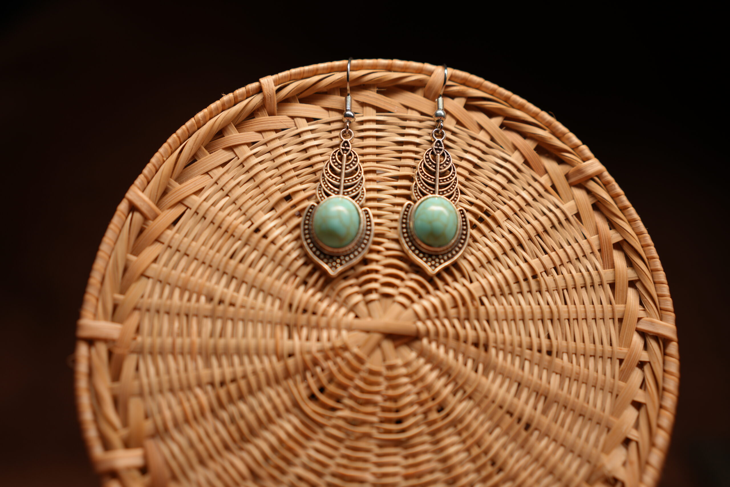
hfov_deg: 54.4
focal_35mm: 35
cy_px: 244
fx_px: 710
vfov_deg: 37.9
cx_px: 365
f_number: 2.5
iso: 125
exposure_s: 1/250
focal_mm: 35
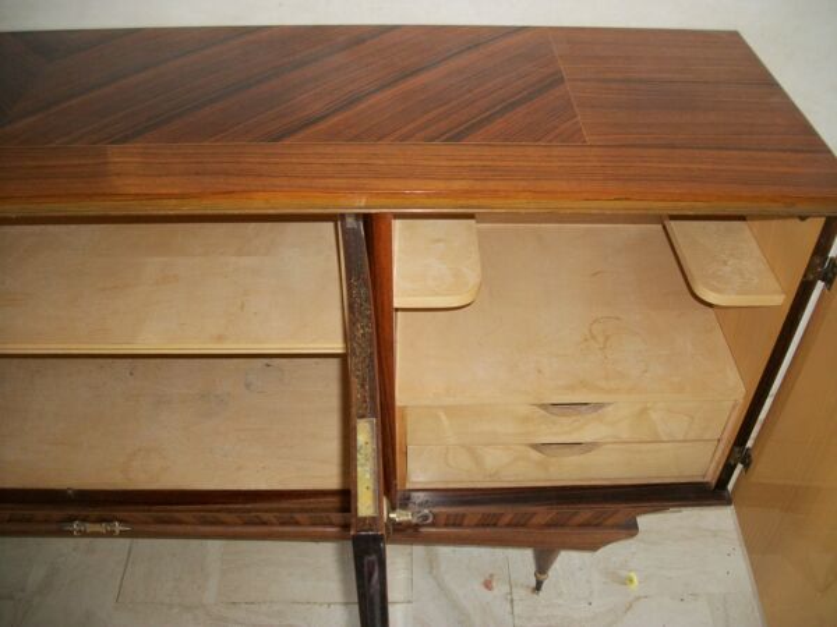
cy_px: 314
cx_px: 418
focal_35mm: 32
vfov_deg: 44.2
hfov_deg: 56.8
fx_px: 774
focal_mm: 5.7
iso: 160
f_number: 2.9
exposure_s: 1/30
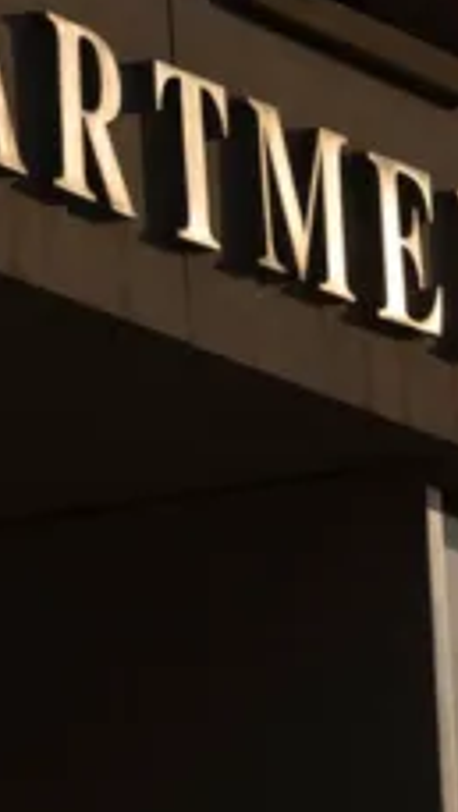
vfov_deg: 5.0
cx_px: 236
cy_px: -35
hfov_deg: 2.8
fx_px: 9252
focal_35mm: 429
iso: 100
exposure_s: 1/800
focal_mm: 125
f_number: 6.3
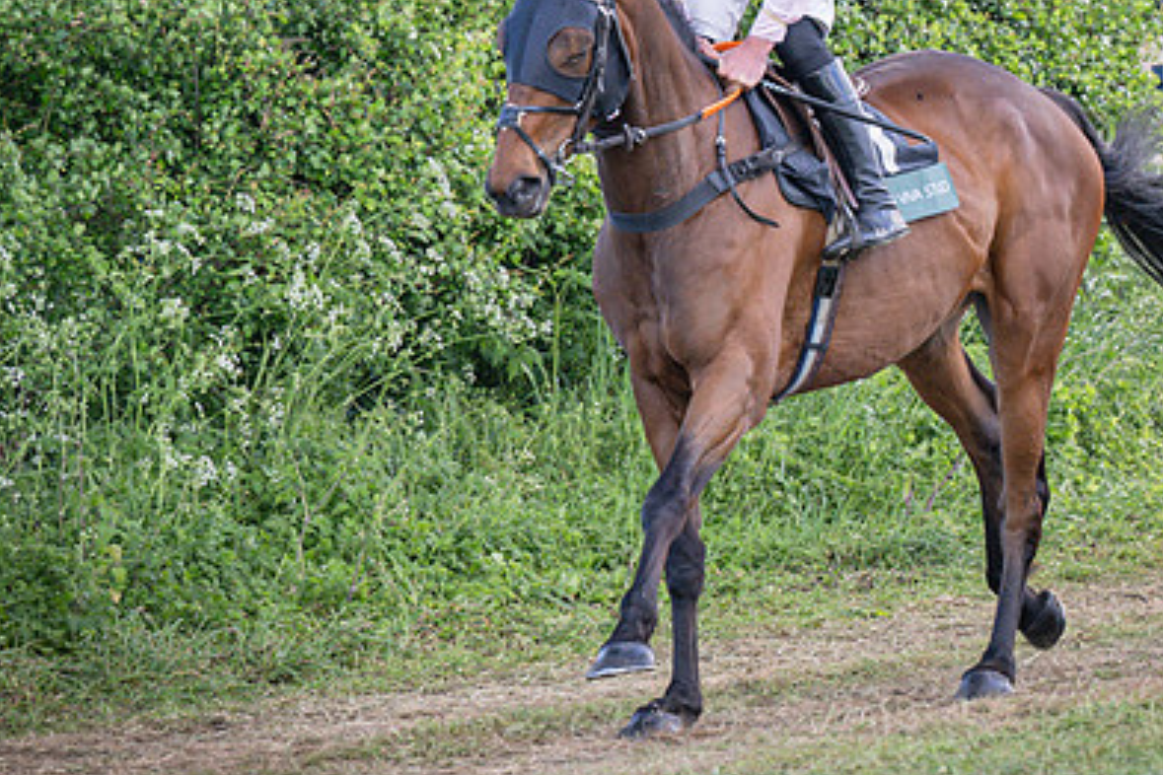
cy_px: 226
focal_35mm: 464
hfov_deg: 4.4
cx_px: 655
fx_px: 14989
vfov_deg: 3.0
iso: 400
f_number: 4
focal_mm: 165
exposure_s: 1/640
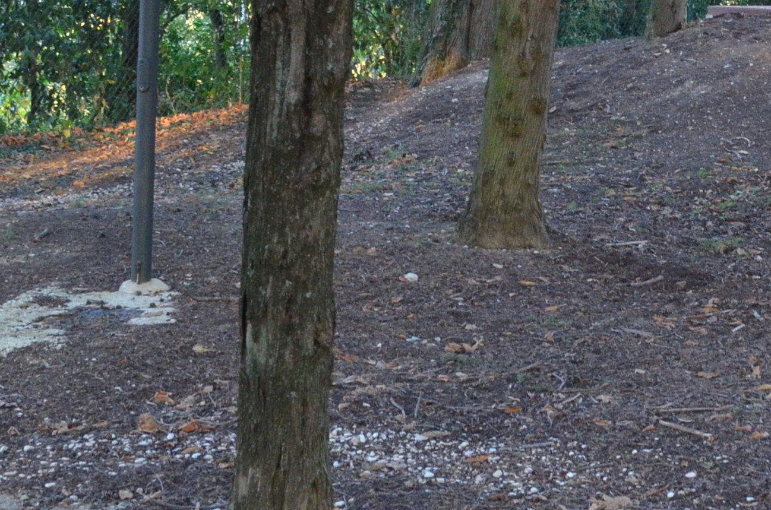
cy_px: -88
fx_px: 2008
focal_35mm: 94
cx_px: 609
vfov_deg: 14.1
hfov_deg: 21.5
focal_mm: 22
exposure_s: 1/100
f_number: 5.6
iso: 1600
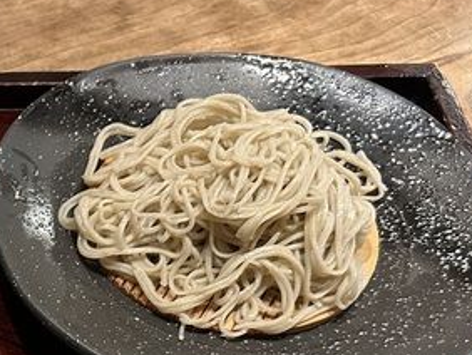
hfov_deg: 23.2
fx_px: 1024
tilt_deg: -54.3
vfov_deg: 18.6
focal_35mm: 75
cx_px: -135
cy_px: 433
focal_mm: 5.7
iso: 500
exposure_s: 1/40
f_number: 1.5
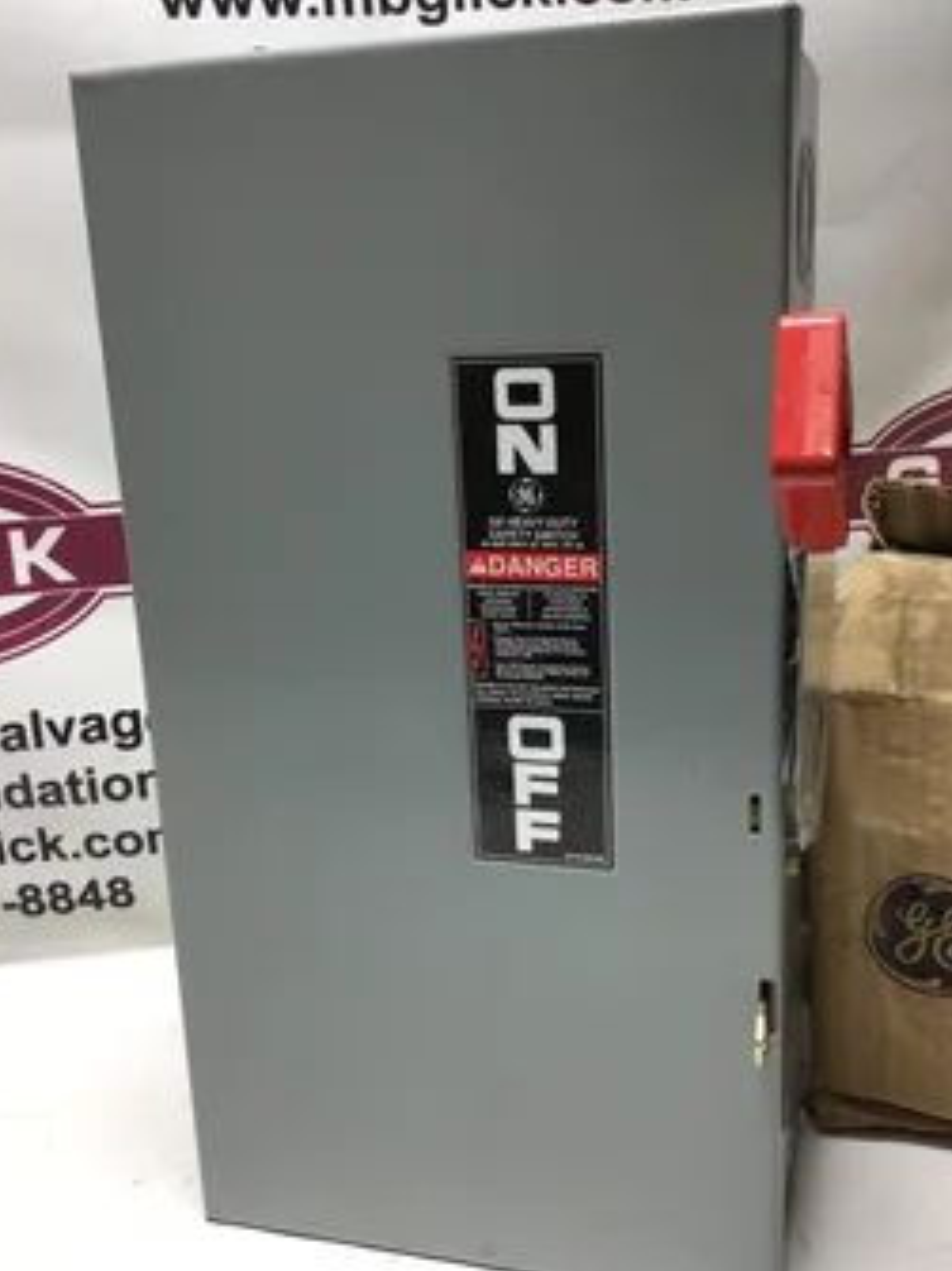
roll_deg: +3.4
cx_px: 520
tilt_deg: -17.5
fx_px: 1358
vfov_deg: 50.1
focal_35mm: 37
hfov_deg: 38.6
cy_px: 664
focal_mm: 3.3
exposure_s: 1/60
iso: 25
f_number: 2.4
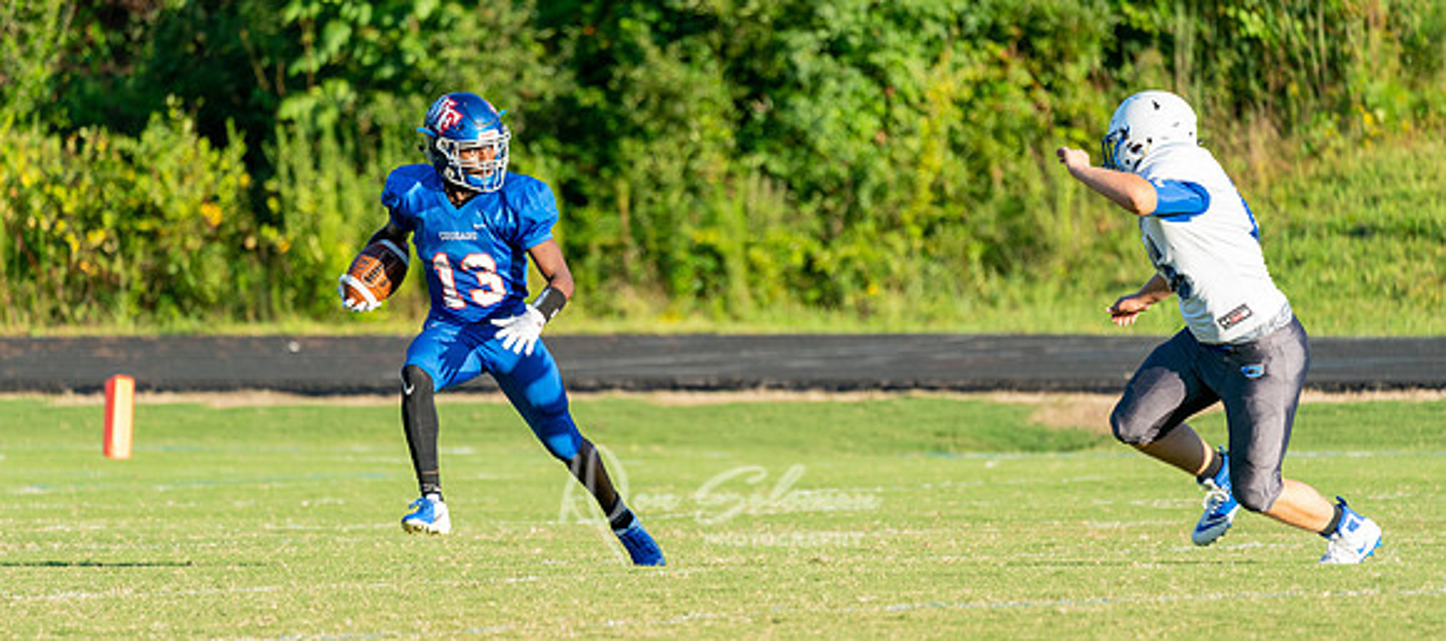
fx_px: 16728
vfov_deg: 2.2
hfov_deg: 4.9
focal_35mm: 458
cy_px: 306
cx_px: 693
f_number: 5.6
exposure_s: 1/1000
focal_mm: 397
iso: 1000
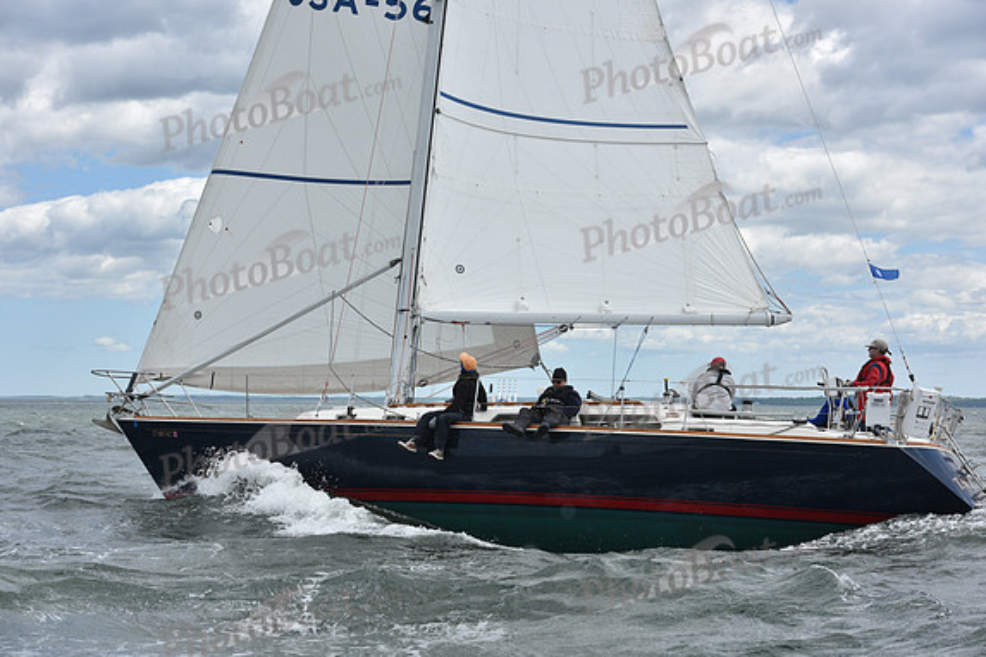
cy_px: 331
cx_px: 492
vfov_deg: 17.9
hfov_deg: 26.7
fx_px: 2081
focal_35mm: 76
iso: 320
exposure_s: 1/1250
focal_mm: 75
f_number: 8
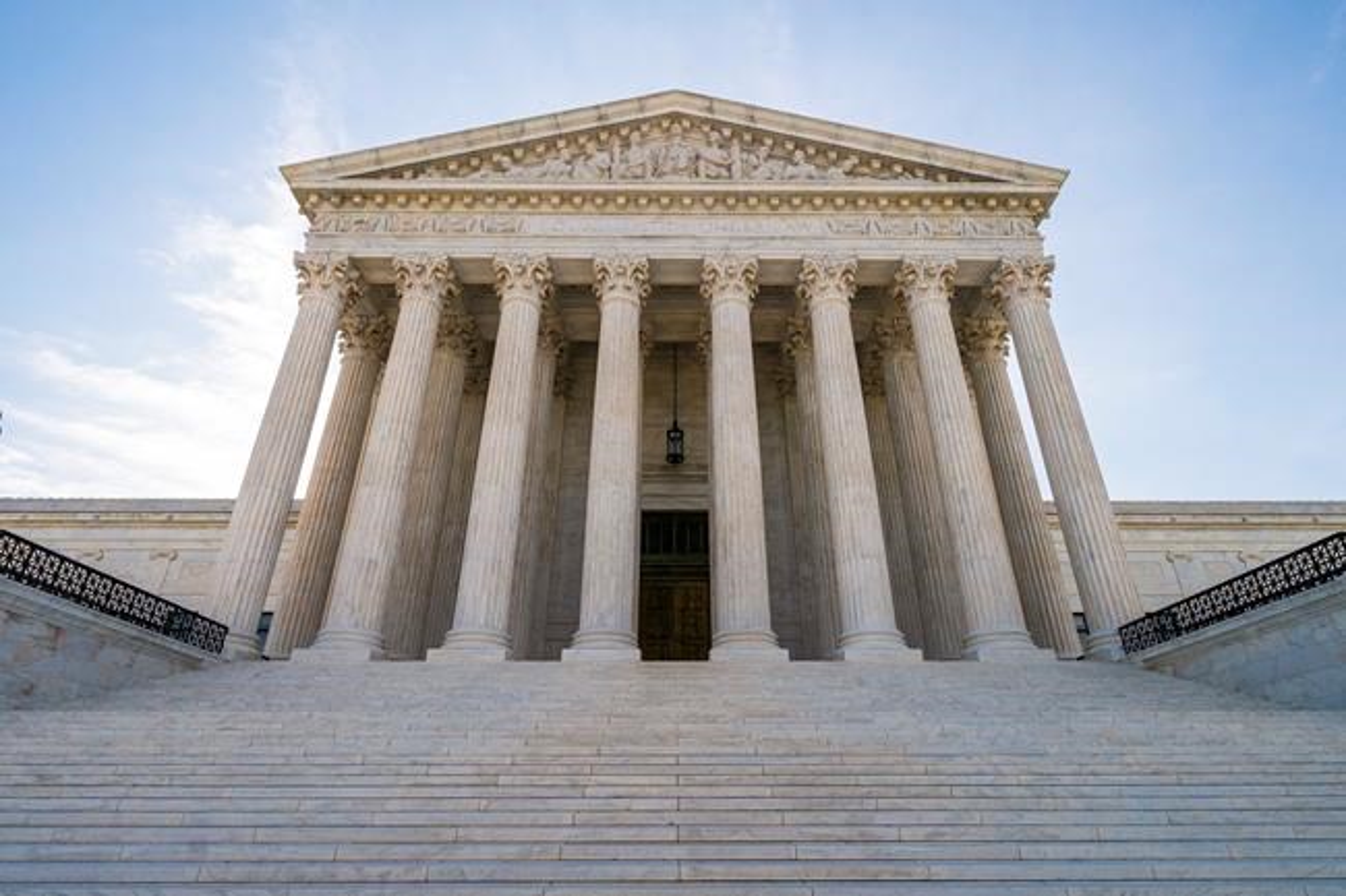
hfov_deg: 90.0
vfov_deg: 67.4
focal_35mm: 18
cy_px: 448
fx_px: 673
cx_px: 673
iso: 640
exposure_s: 1/640
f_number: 8
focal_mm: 12
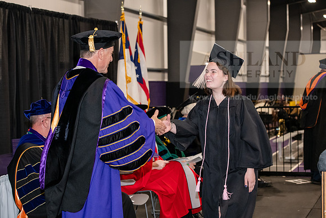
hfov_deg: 28.8
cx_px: 163
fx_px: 634
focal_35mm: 70
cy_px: 109
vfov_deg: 19.5
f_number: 5
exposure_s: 1/200
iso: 2500
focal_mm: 70
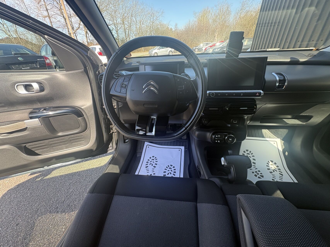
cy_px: 124
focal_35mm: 14
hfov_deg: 102.1
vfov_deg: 85.7
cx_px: 165
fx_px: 133
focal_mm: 2.22
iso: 50
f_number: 2.2
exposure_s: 1/103
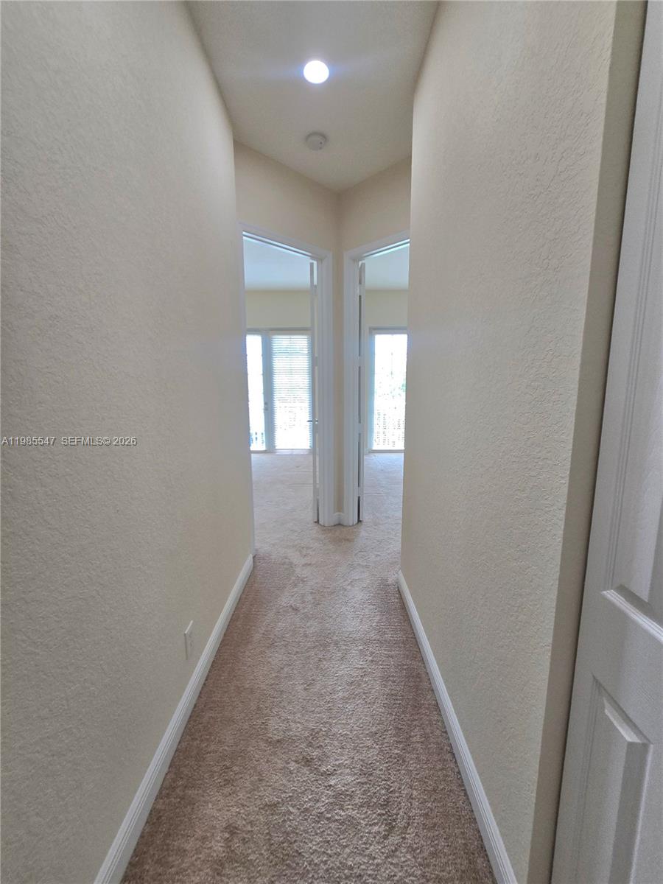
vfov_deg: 106.2
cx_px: 332
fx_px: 332
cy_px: 442
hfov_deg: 89.9
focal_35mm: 13
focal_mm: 2.2
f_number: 2.2
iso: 80
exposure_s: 1/120
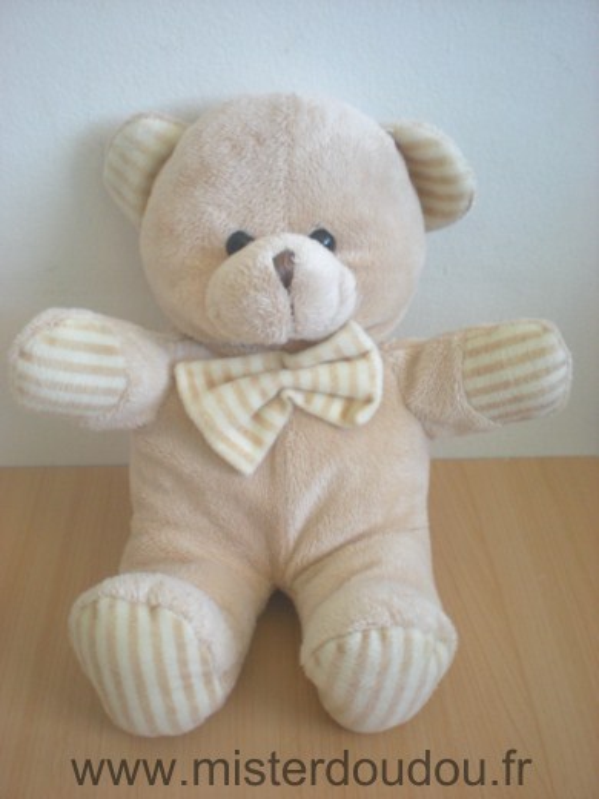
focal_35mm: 38
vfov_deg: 49.0
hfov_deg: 37.7
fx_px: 877
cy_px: 400
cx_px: 300
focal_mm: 6.3
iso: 200
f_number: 3.1
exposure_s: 1/57
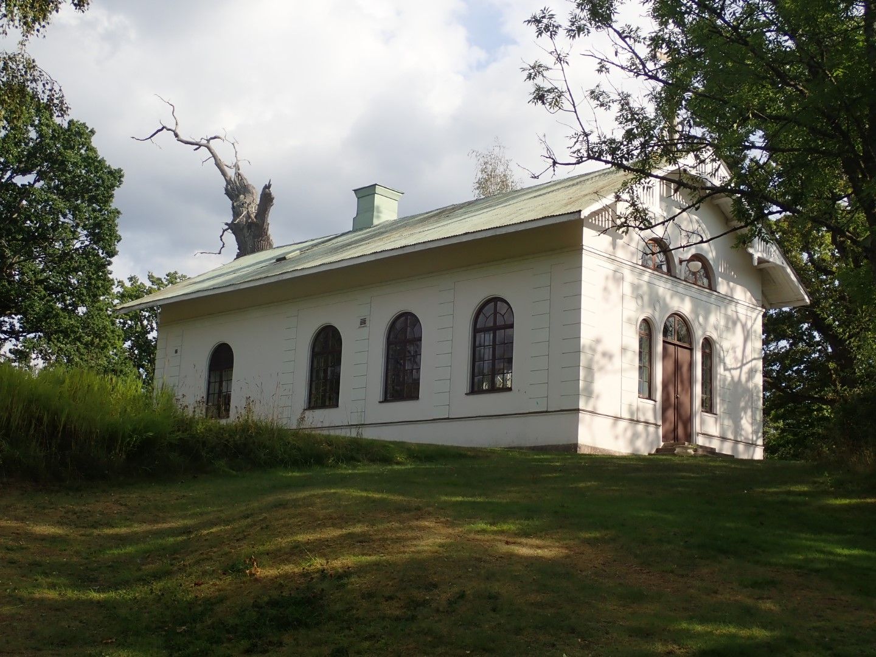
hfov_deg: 41.2
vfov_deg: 31.5
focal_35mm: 46
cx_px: 438
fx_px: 1164
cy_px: 328
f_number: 4.5
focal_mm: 8.41
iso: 100
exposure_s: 1/500
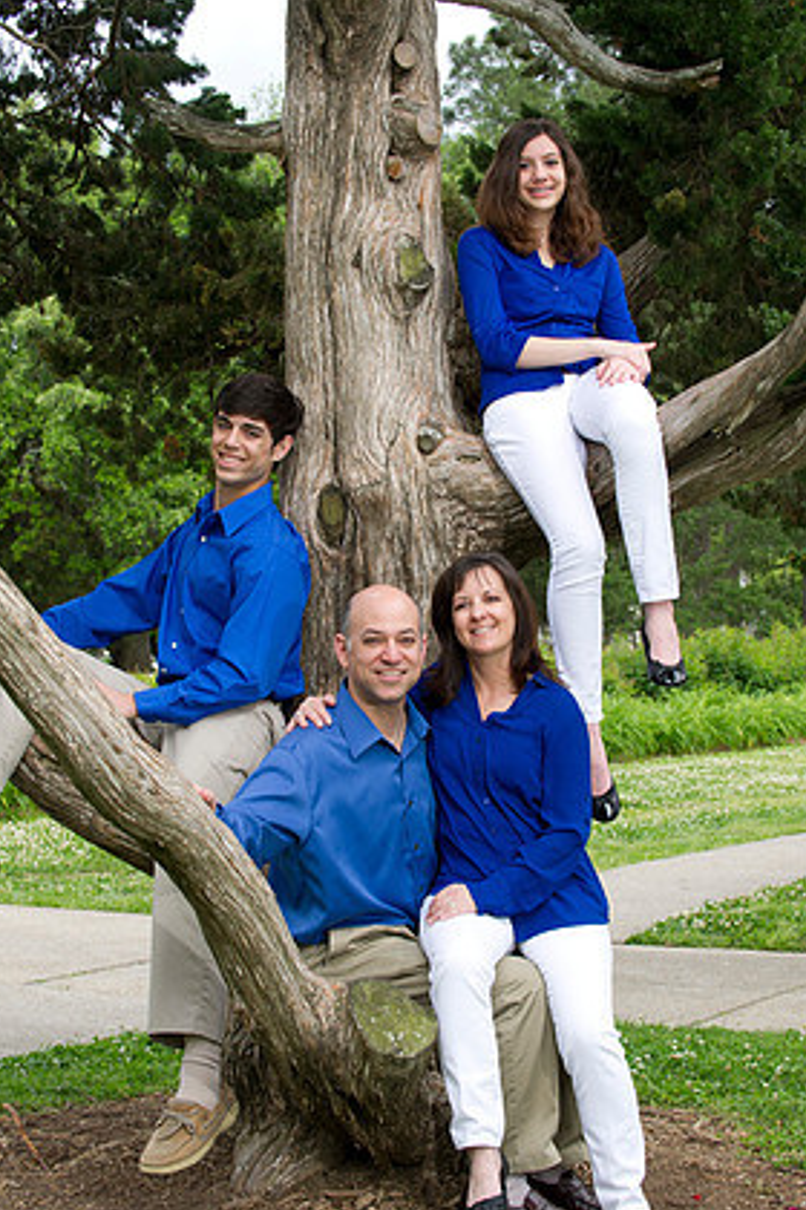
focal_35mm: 75
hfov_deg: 18.2
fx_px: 2519
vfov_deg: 27.0
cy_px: 642
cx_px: 407
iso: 320
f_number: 7.1
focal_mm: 70
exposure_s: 1/125
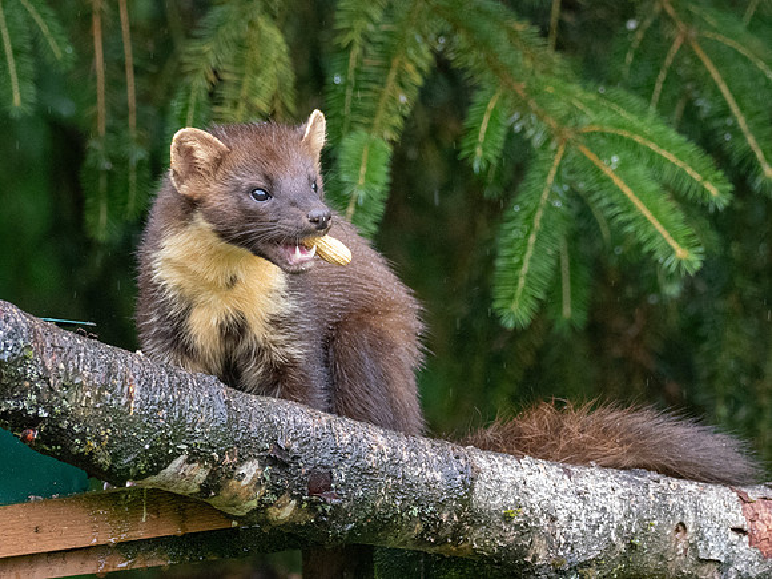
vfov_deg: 1.6
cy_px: 234
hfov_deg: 2.1
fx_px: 20762
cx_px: 174
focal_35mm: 931
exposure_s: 1/640
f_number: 4
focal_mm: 300
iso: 4000
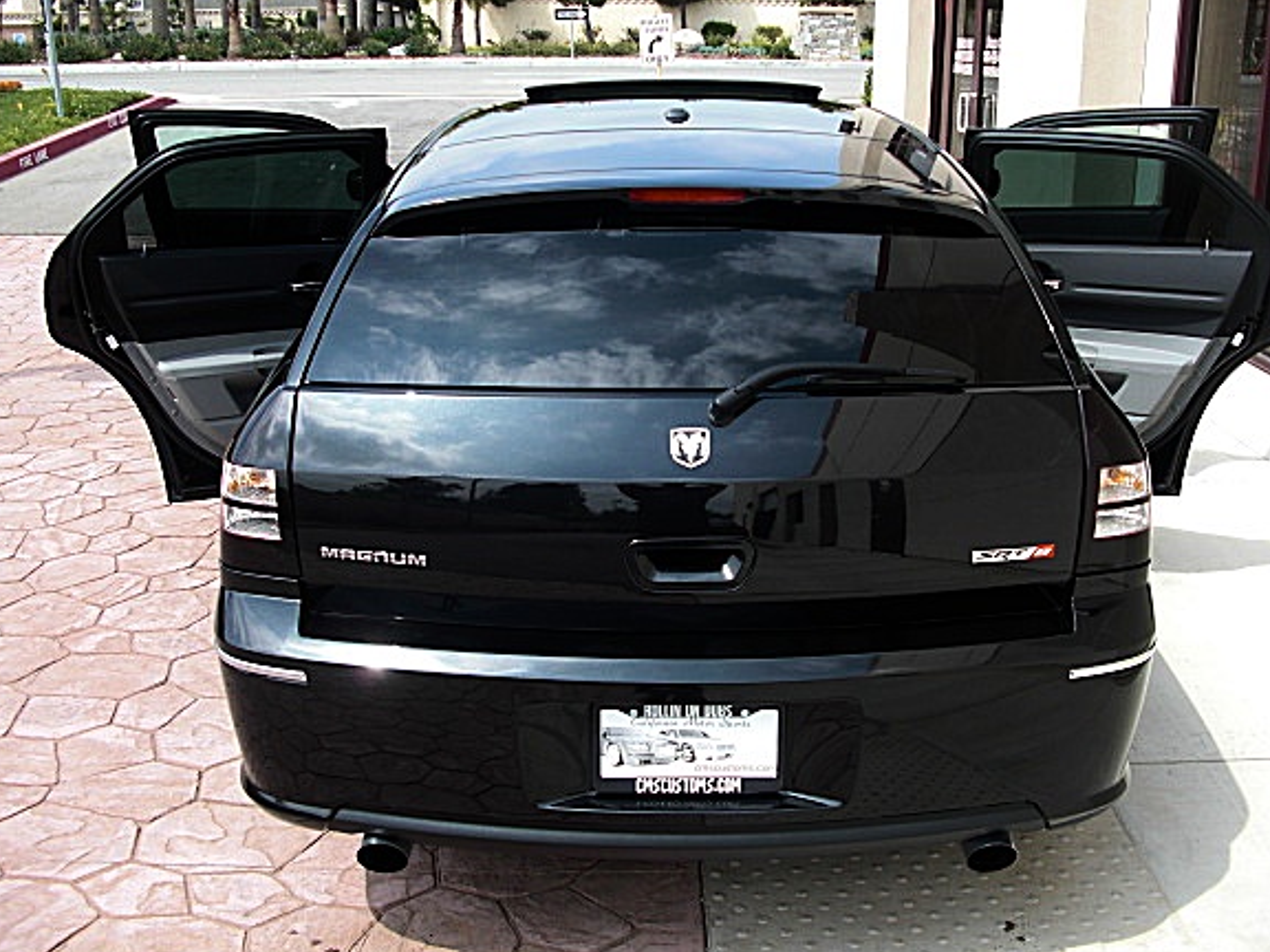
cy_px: 434
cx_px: 670
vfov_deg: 35.9
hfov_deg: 46.8
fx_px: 1468
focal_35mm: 40
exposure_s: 1/500
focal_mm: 6.3
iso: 50
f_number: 2.8
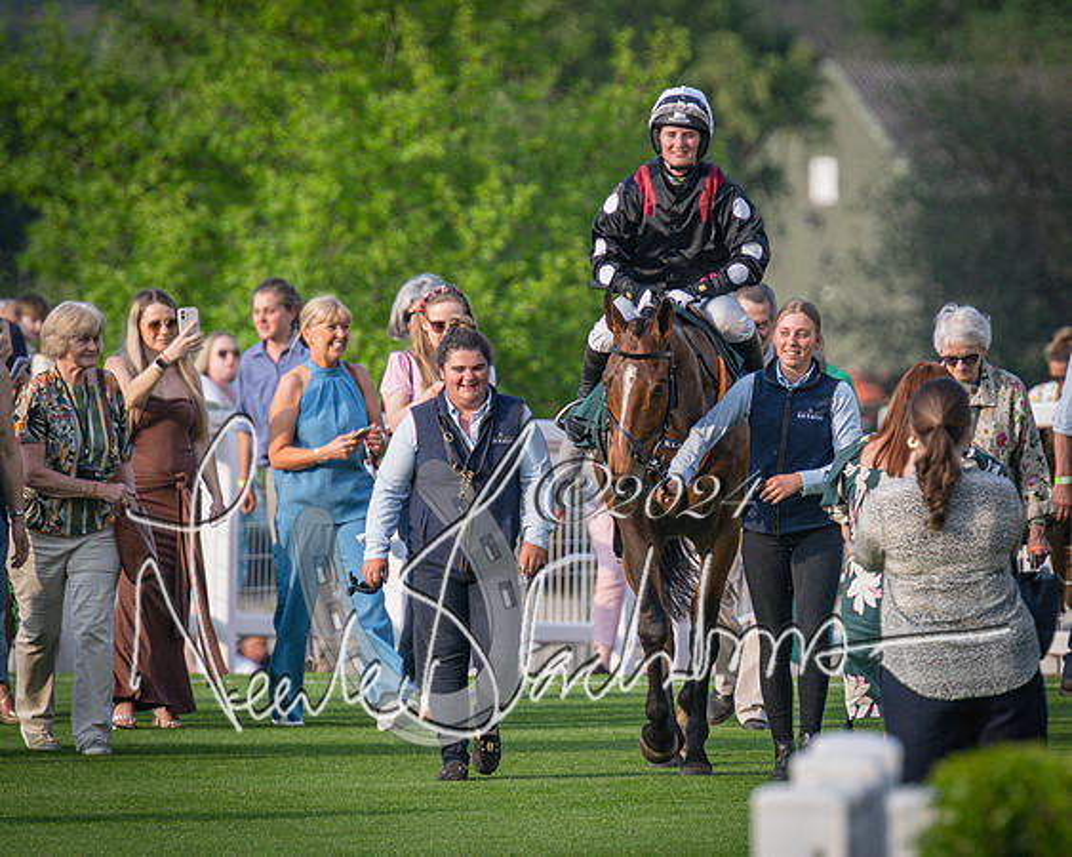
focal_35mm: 596
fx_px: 18897
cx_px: 669
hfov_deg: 3.2
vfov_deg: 2.6
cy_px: 425
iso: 400
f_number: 4
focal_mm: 250
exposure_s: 1/1600
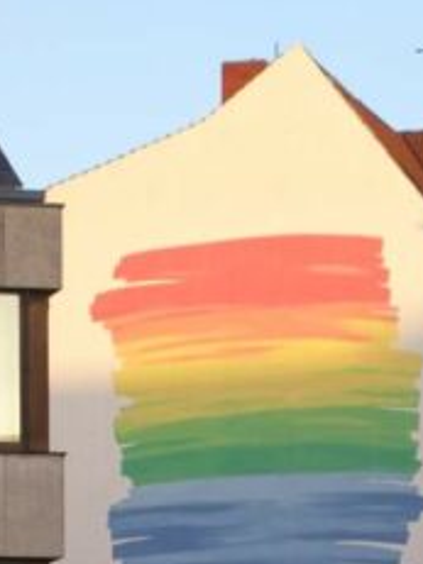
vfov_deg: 8.0
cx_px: 303
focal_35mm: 246
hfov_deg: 6.0
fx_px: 4012
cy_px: 603
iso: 80
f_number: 4.6
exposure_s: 1/125
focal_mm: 18
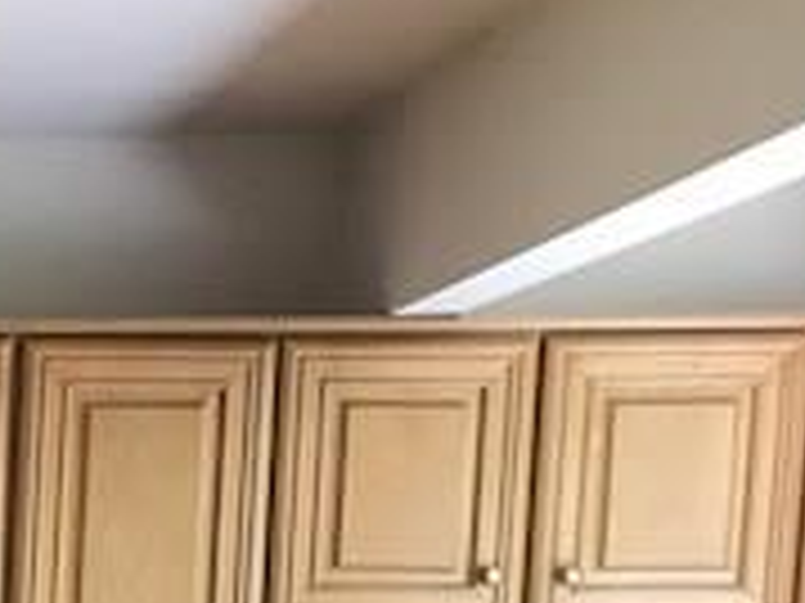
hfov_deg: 16.8
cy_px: 963
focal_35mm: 100
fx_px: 2324
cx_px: -567
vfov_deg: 13.7
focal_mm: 3.99
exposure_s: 1/15
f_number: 1.8
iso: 40
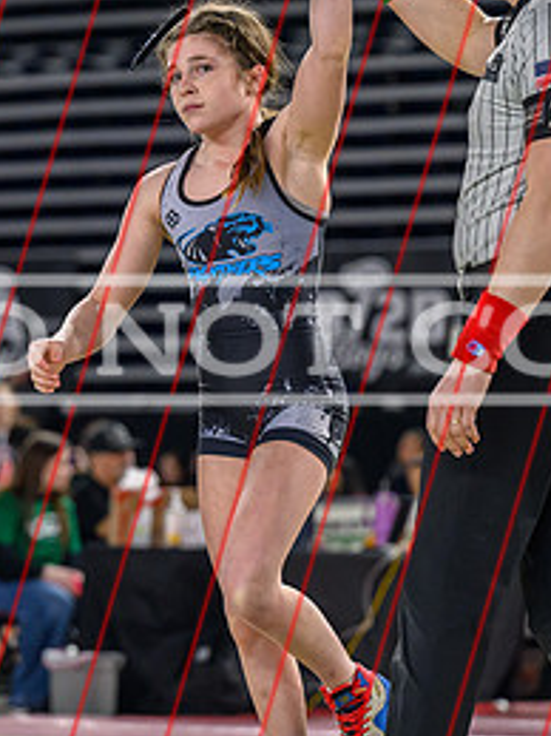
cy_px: 290
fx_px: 4758
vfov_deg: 8.8
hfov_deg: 6.6
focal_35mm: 224
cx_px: 204
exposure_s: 1/800
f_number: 2.8
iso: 2200
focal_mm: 92
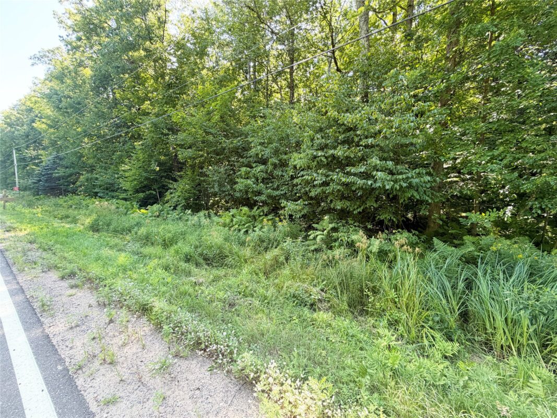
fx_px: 225
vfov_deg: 85.7
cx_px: 278
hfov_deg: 102.1
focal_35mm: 14
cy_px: 209
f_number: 2.2
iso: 125
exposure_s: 1/121
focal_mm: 2.22
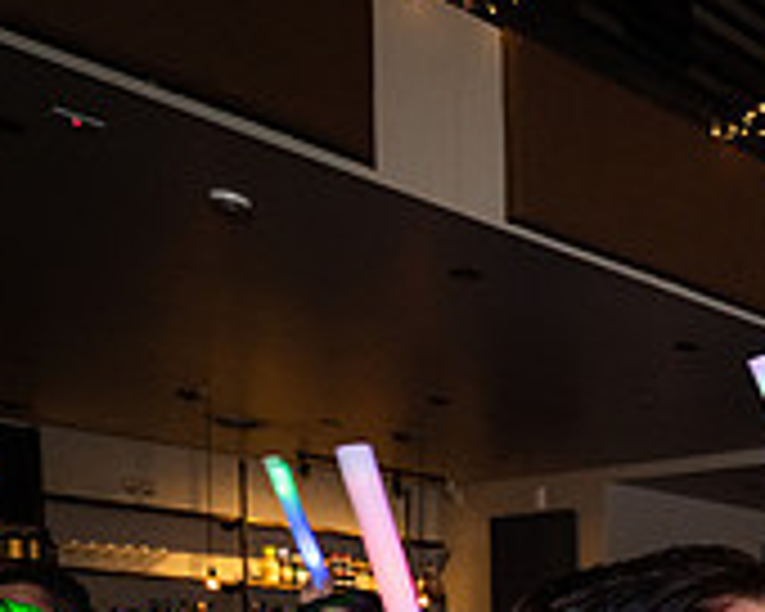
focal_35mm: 47
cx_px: 1094
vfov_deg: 27.3
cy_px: 778
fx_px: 1064
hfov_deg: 28.6
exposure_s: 1/60
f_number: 6.3
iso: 3200
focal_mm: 14
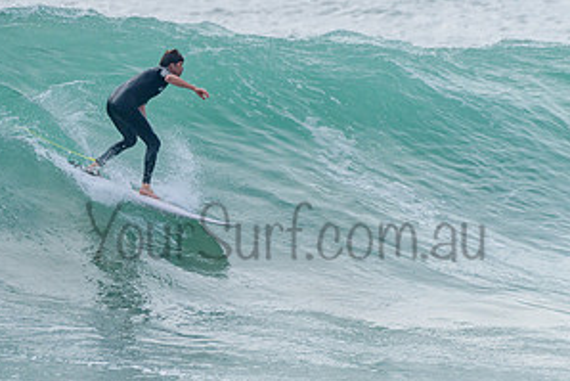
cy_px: 149
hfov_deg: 1.7
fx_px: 18866
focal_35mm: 1191
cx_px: 159
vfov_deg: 1.2
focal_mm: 500
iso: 400
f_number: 5.6
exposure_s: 1/2000
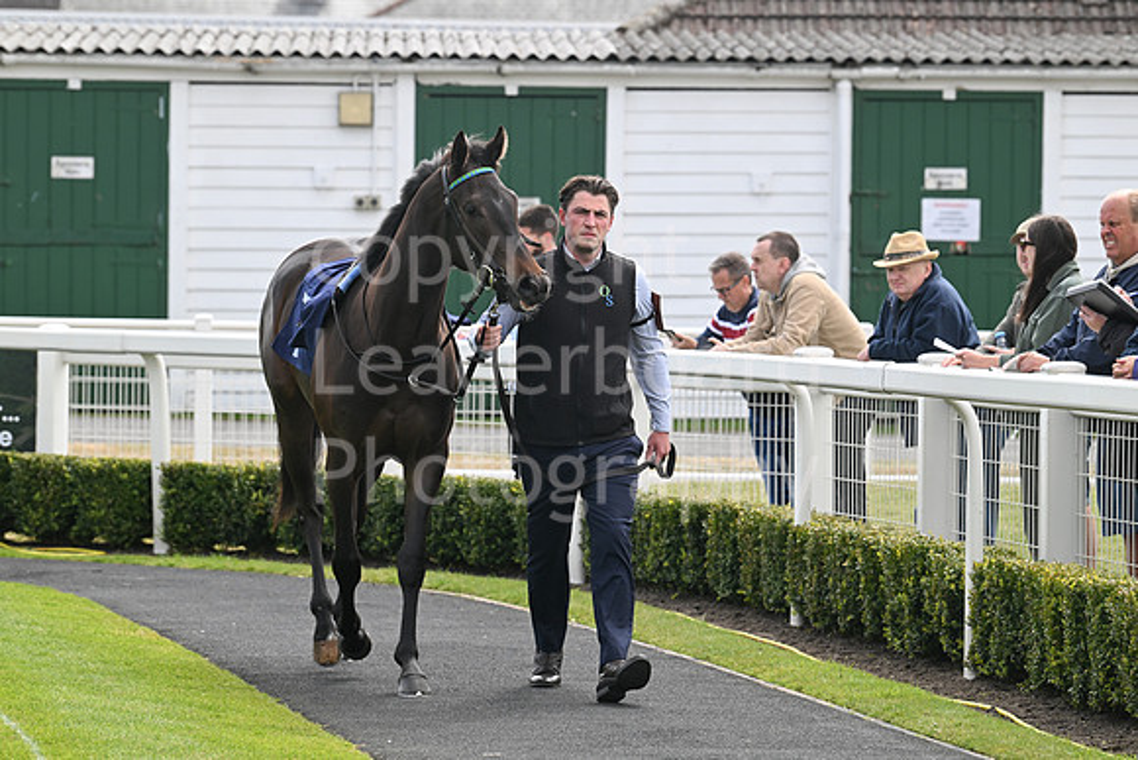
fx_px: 6007
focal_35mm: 190
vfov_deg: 7.2
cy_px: 380
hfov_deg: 10.8
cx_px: 569
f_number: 6.3
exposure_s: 1/1000
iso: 400
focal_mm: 190
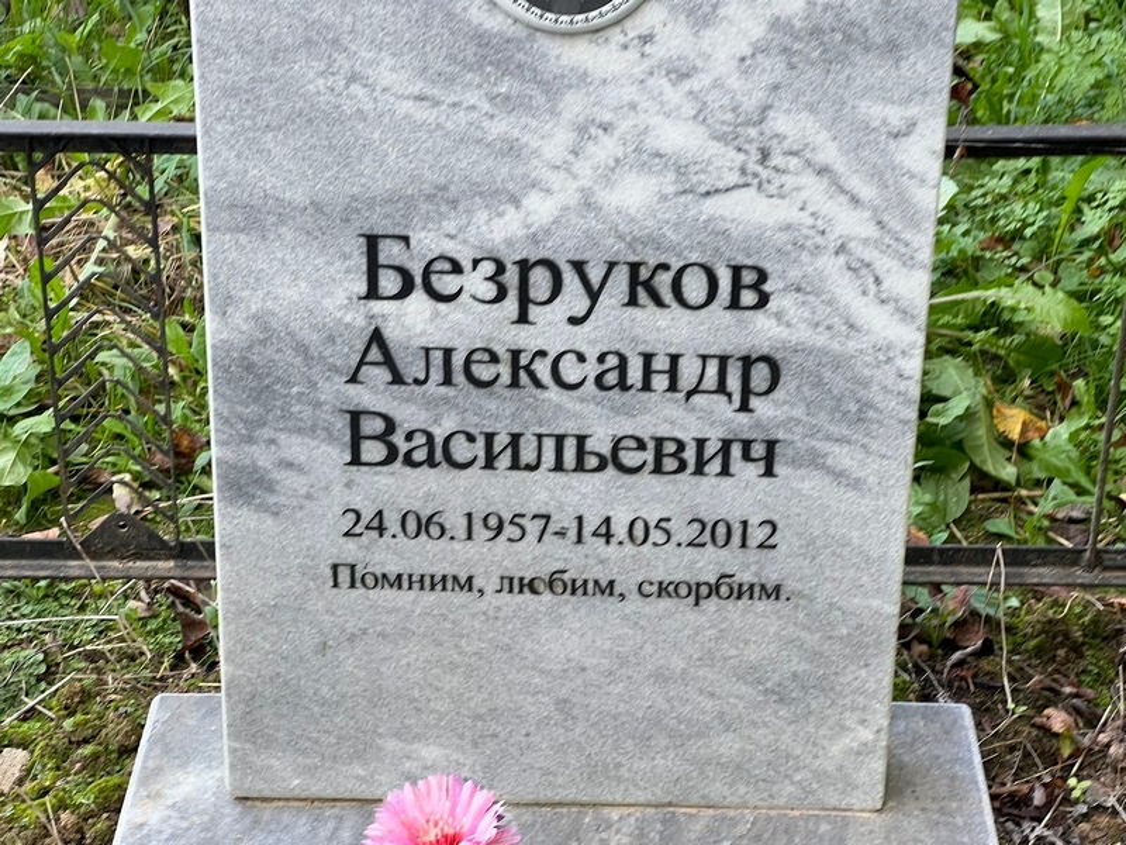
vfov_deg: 19.1
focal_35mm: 77
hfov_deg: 25.3
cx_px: 563
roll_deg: -1.4
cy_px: 422
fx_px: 2505
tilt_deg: -30.5
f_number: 2.8
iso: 50
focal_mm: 9
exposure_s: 1/99
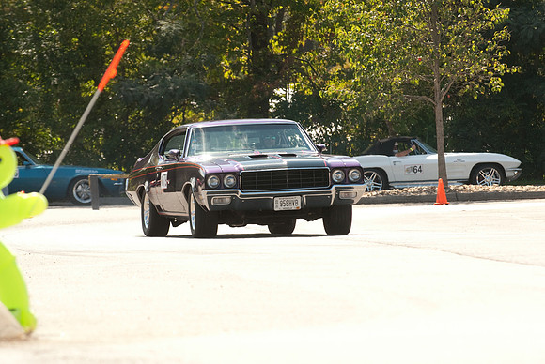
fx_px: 4546
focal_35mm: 300
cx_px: 272
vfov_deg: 4.6
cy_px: 182
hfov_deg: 6.9
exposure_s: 1/500
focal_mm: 200
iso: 320
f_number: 8
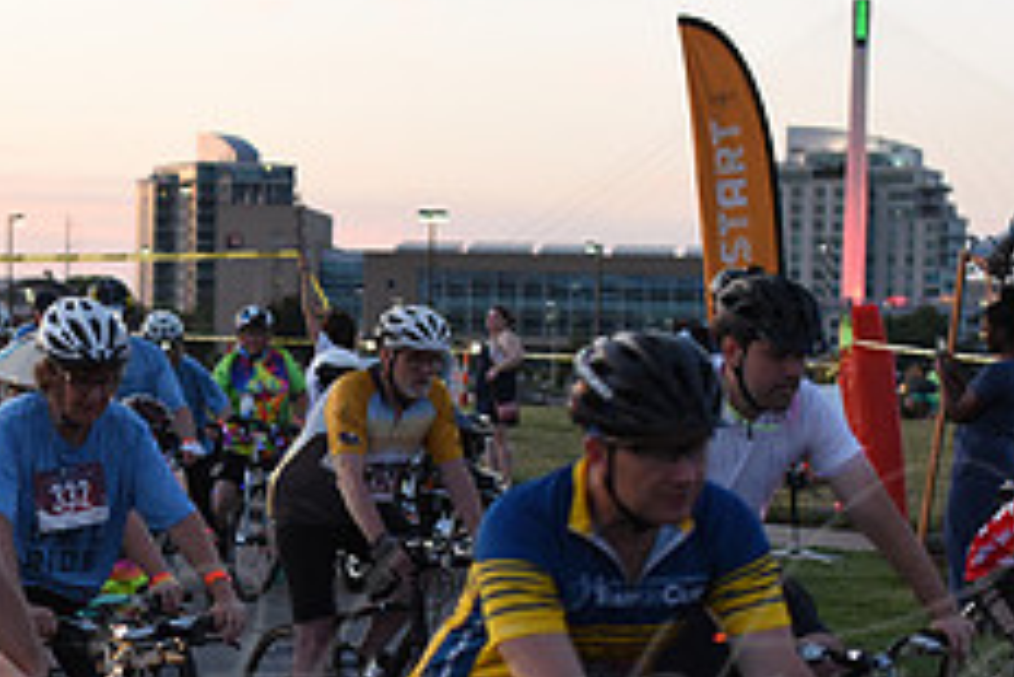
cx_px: 302
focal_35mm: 125
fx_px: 3523
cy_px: 740
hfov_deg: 16.3
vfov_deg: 10.8
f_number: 3.2
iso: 2500
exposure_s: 1/400
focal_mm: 50
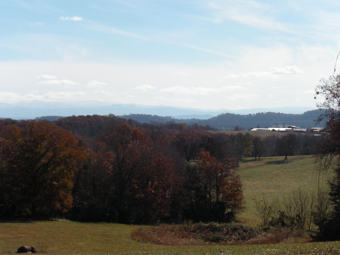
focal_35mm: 97
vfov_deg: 15.2
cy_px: 122
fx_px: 953
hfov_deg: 20.2
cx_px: 205
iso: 64
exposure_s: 1/936
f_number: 4.3
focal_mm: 10.2
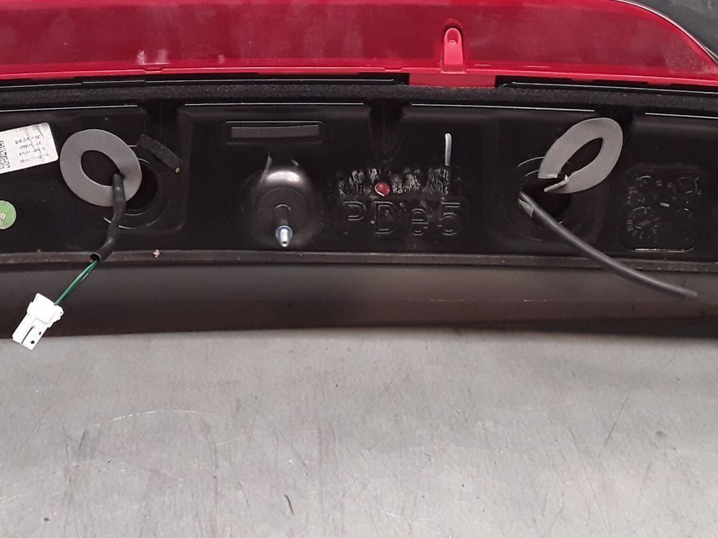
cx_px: 243
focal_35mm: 54
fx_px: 1120
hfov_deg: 35.2
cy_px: 59
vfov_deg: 26.2
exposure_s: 1/100
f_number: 1.9
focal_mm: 2.91
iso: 100
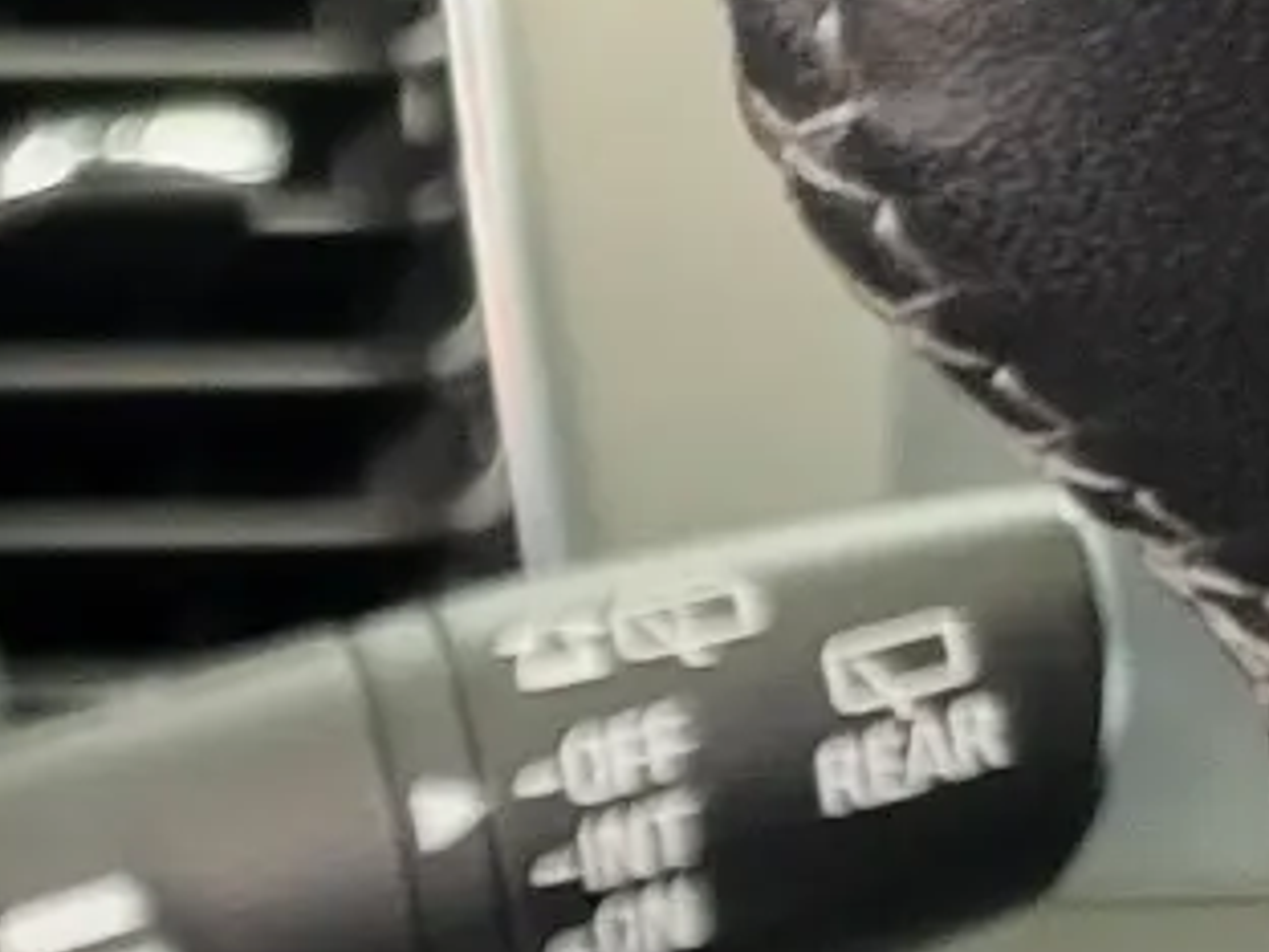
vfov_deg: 8.0
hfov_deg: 9.6
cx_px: -2522
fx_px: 5865
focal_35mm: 160
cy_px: 2819
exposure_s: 1/25
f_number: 1.8
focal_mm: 5.4
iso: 500
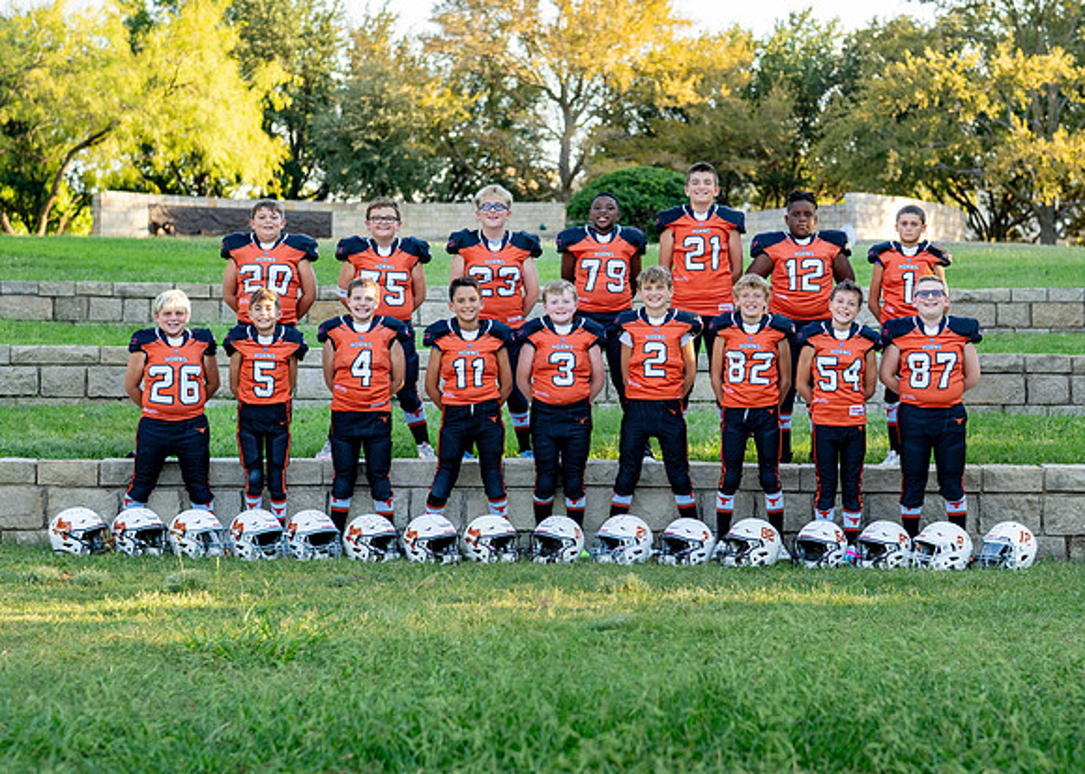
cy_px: 389
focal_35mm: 76
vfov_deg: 18.7
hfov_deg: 26.0
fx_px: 2352
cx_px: 570
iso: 200
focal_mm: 50
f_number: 2.2
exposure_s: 1/500
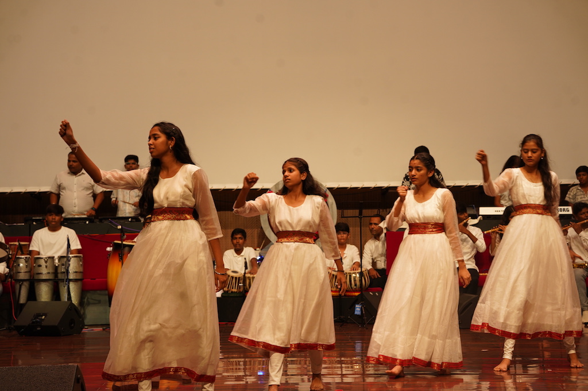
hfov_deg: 23.9
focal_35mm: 85
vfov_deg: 16.0
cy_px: 196
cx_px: 294
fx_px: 1387
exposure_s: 1/60
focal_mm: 85
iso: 800
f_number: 5.6
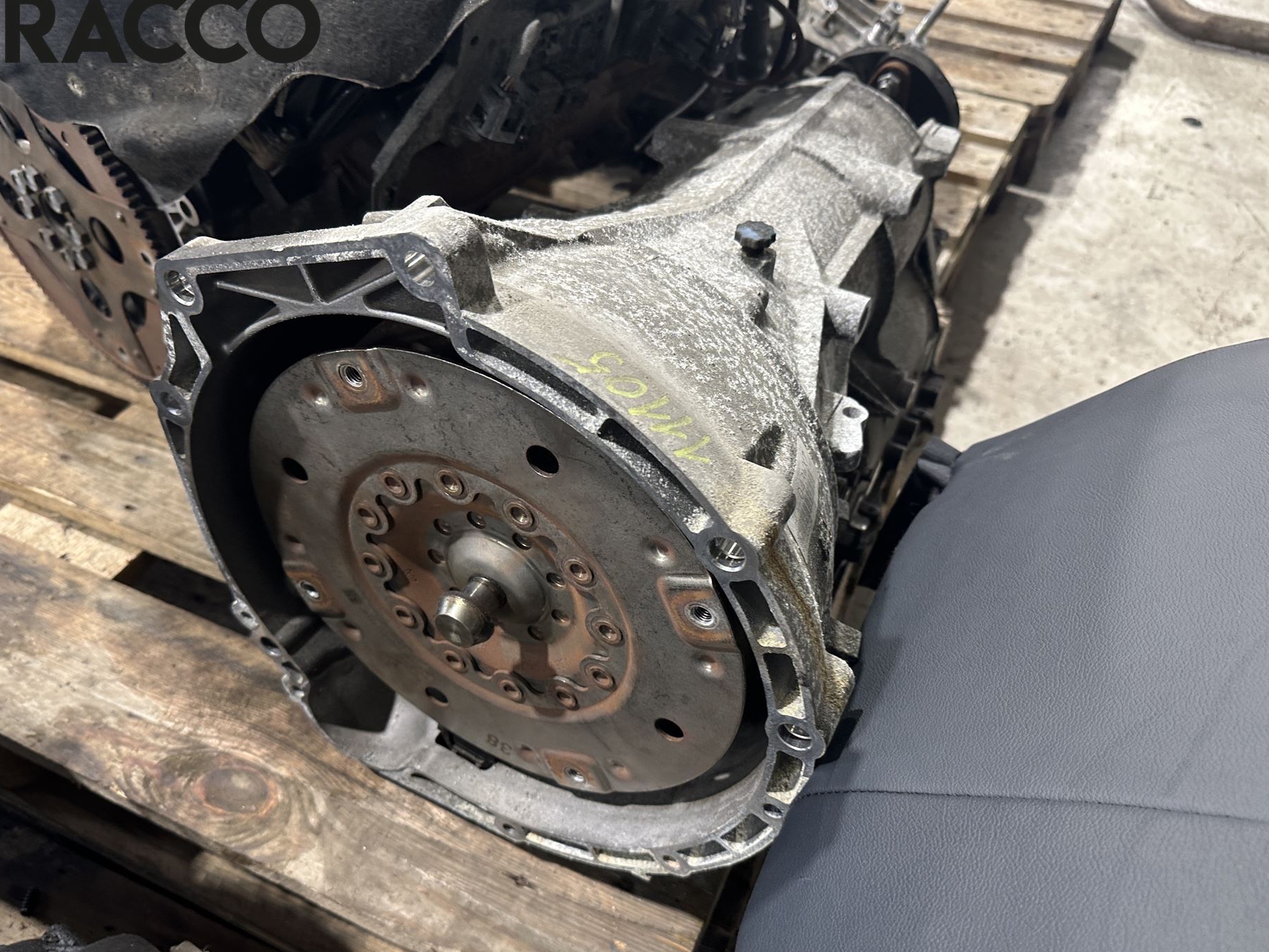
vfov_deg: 51.3
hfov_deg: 65.3
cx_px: 606
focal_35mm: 27
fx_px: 990
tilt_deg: -48.5
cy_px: 524
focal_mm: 6.86
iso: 160
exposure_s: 1/50
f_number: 1.78
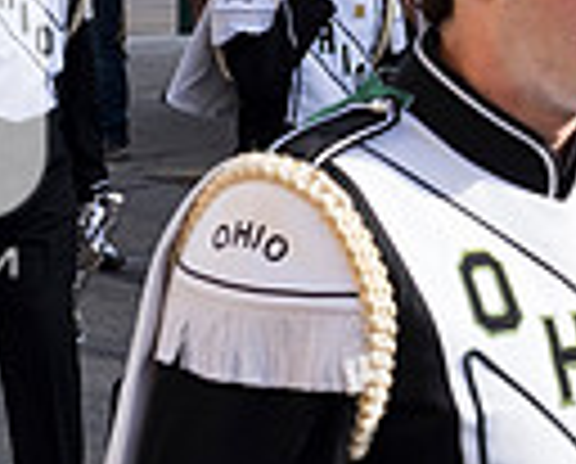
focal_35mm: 174
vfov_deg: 8.9
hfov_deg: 10.7
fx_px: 2973
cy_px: 101
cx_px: -292
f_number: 7.1
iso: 400
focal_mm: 27
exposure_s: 1/320
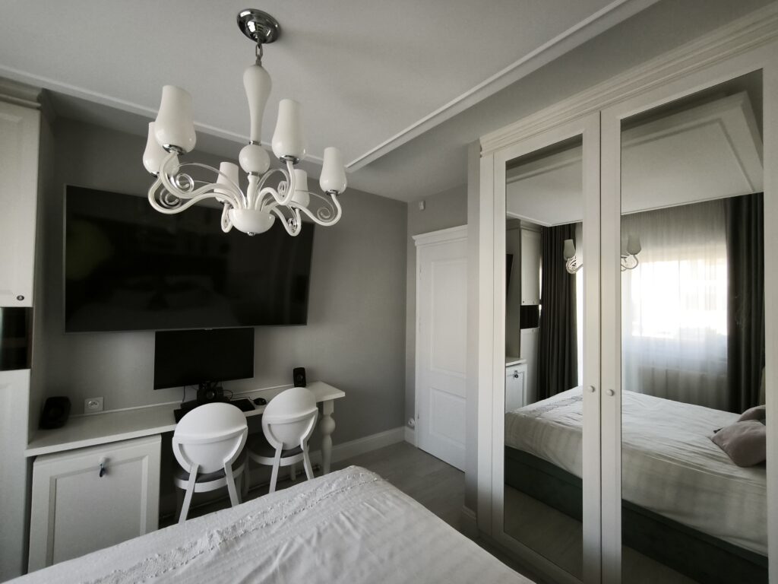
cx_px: 389
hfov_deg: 98.2
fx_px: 337
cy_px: 292
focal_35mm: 15
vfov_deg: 81.7
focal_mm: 1.91
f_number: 2.2
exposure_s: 1/33.3
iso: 500
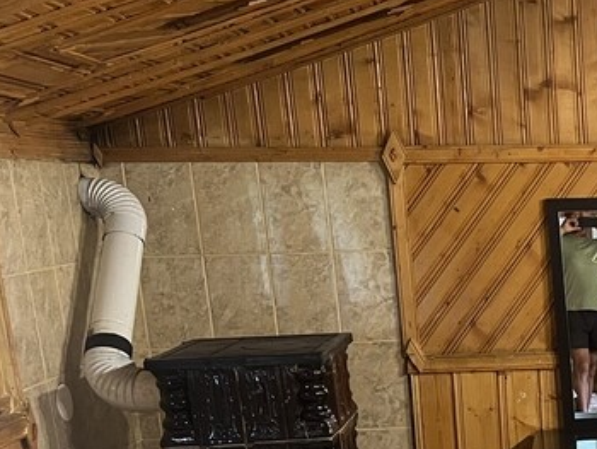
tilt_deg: -12.7
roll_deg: +1.7
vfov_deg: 18.6
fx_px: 1312
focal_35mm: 76
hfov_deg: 22.5
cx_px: 812
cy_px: 512
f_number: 1.5
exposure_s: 1/50
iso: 100
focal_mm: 5.7
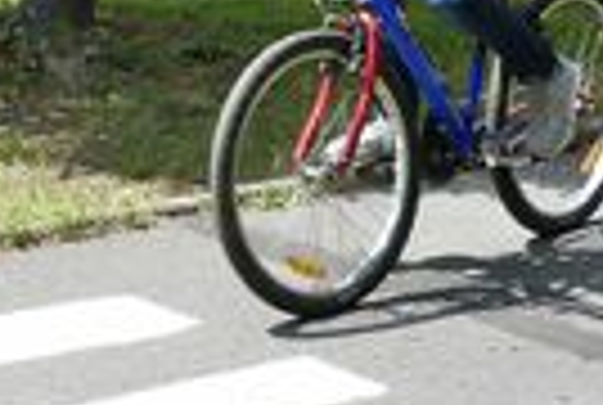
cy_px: -256
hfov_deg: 9.6
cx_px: 194
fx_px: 3576
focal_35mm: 213
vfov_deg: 6.4
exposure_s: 1/200
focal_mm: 7.8
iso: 200
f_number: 4.5
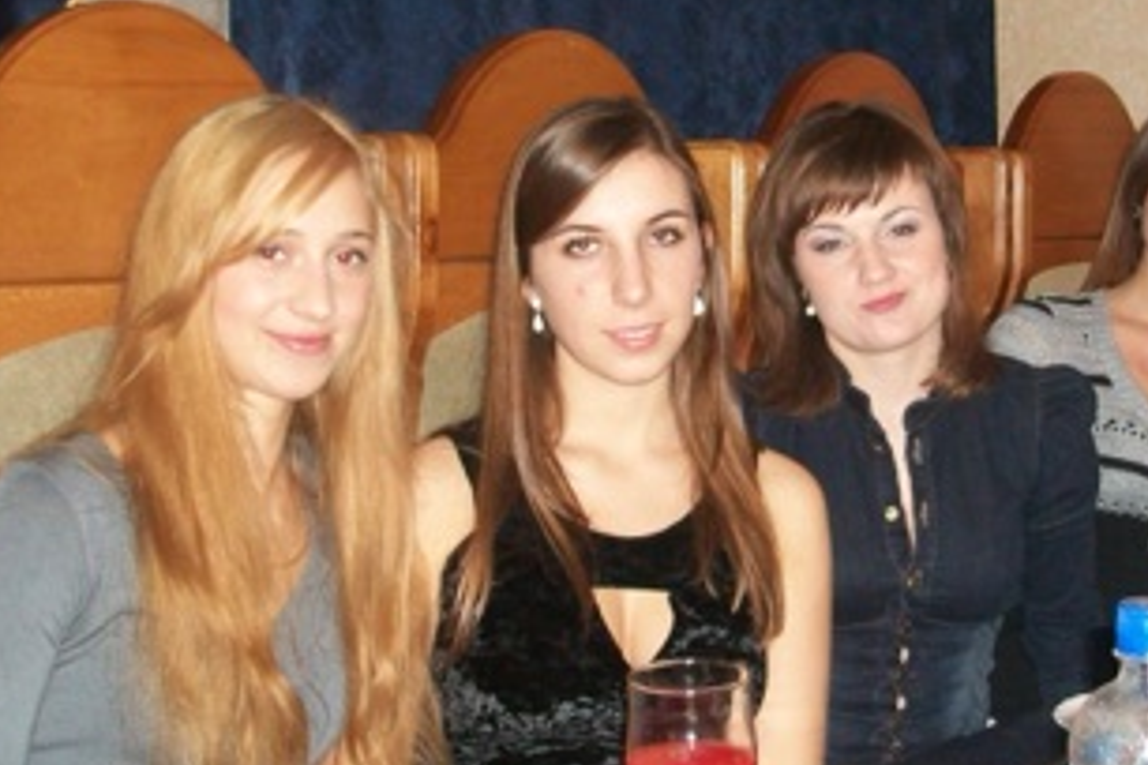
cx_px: 814
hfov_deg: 33.0
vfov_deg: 22.5
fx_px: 1913
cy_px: 262
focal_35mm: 60
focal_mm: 5.7
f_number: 2.8
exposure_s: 1/60
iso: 160
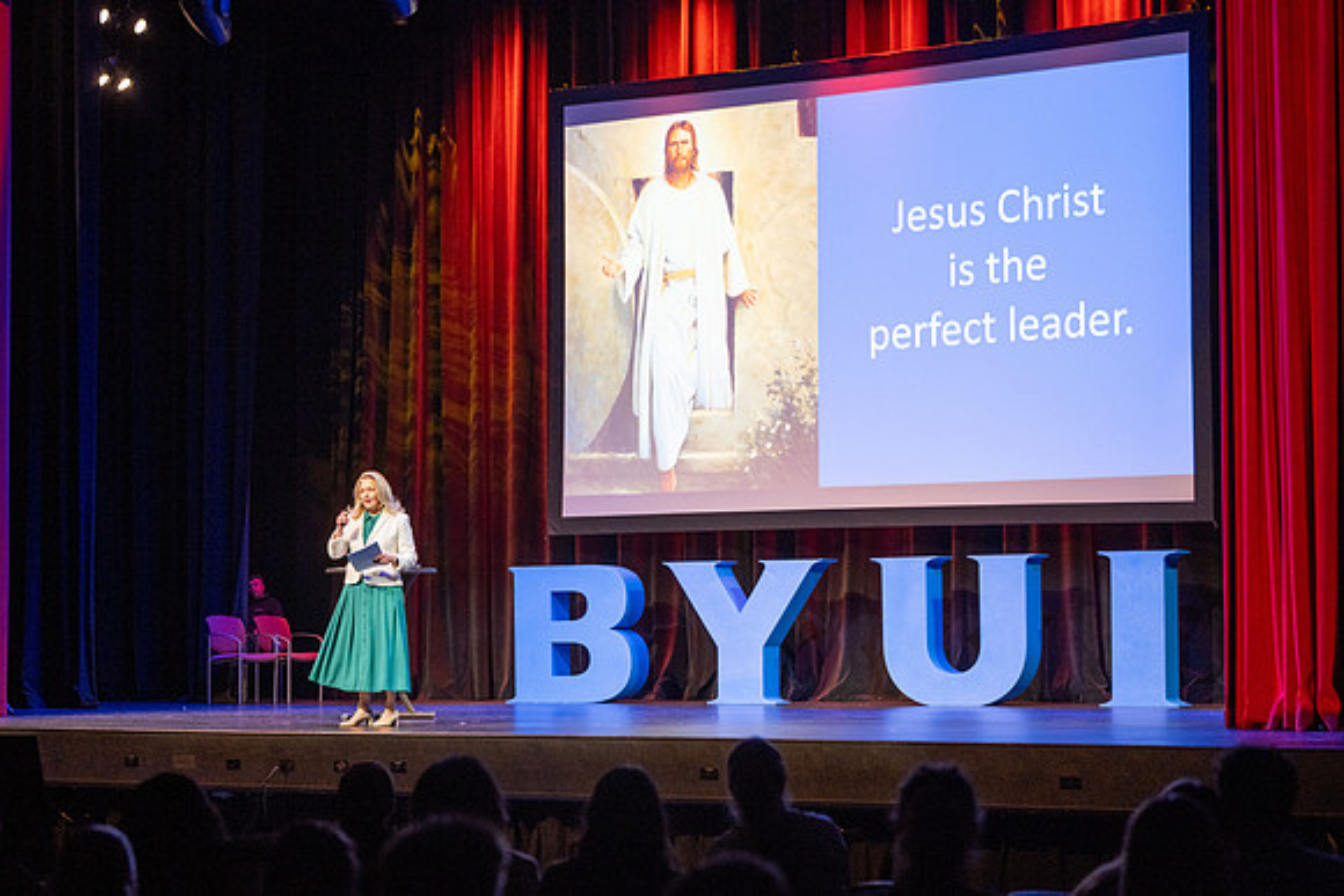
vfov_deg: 18.9
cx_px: 651
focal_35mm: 72
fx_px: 2697
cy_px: 462
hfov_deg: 28.0
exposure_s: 1/200
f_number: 2.8
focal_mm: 70
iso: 1250
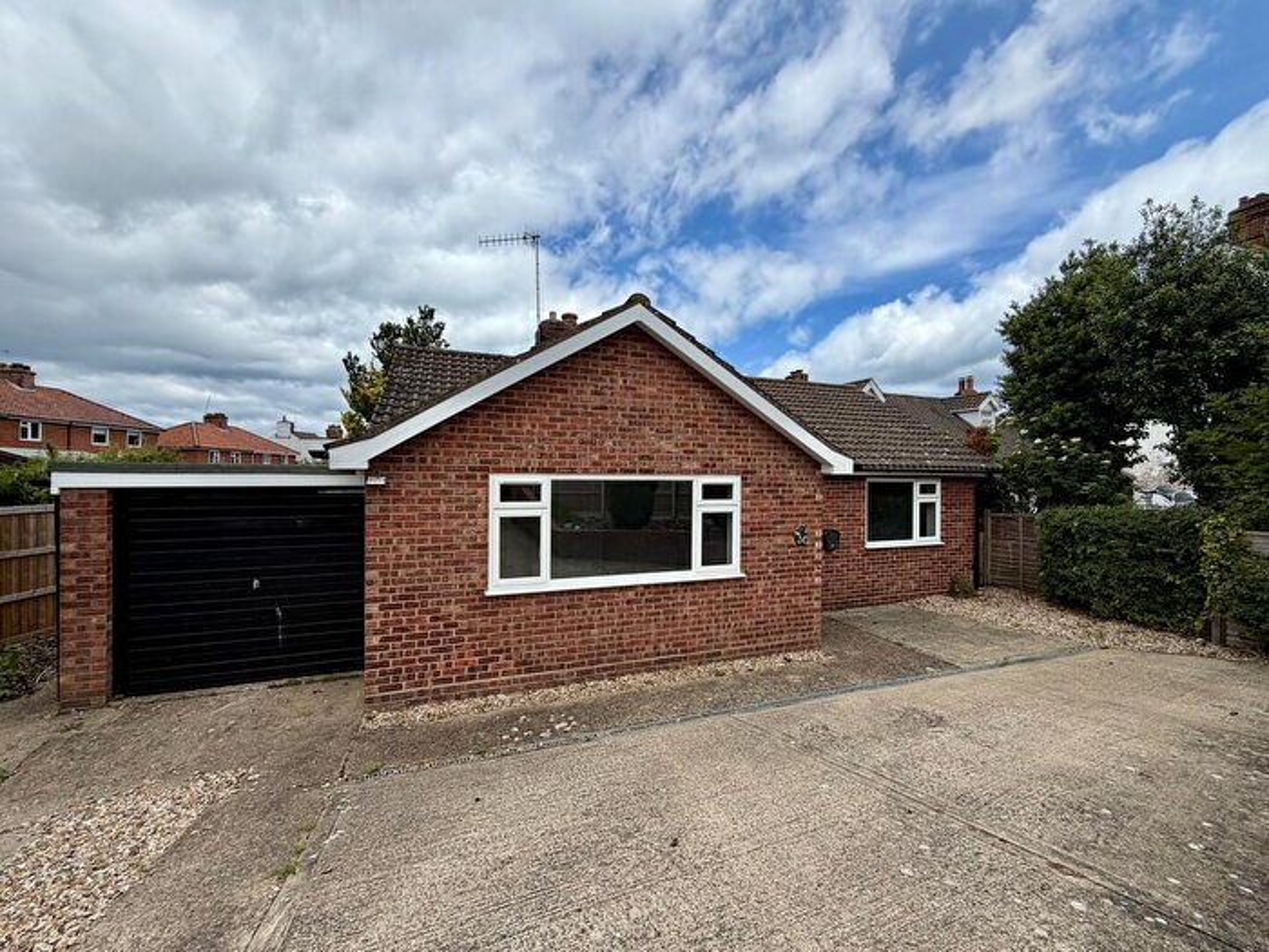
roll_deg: +0.0
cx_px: 634
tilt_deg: +0.1
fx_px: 513
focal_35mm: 14
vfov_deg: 85.7
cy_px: 476
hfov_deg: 102.1
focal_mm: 2.22
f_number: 2.2
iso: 20
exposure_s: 1/942
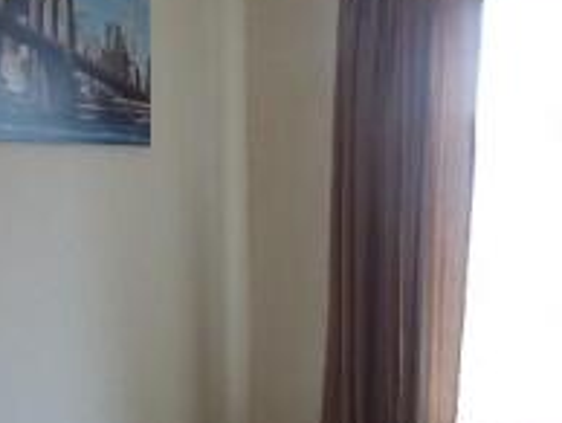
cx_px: 68
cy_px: 311
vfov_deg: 20.3
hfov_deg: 26.2
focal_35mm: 72
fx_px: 1170
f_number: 3.3
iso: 250
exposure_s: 1/60
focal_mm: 4.3
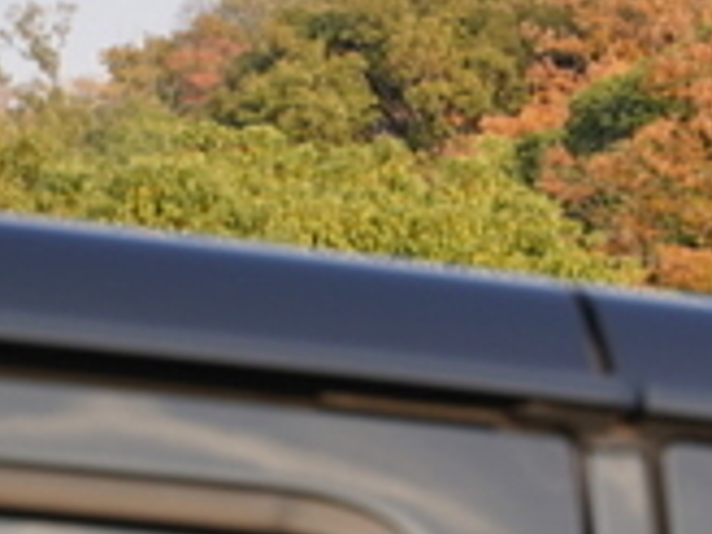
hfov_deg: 4.8
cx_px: 2236
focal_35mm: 388
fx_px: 7981
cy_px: 1020
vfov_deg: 3.8
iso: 125
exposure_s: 1/125
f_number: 6.3
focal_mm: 55
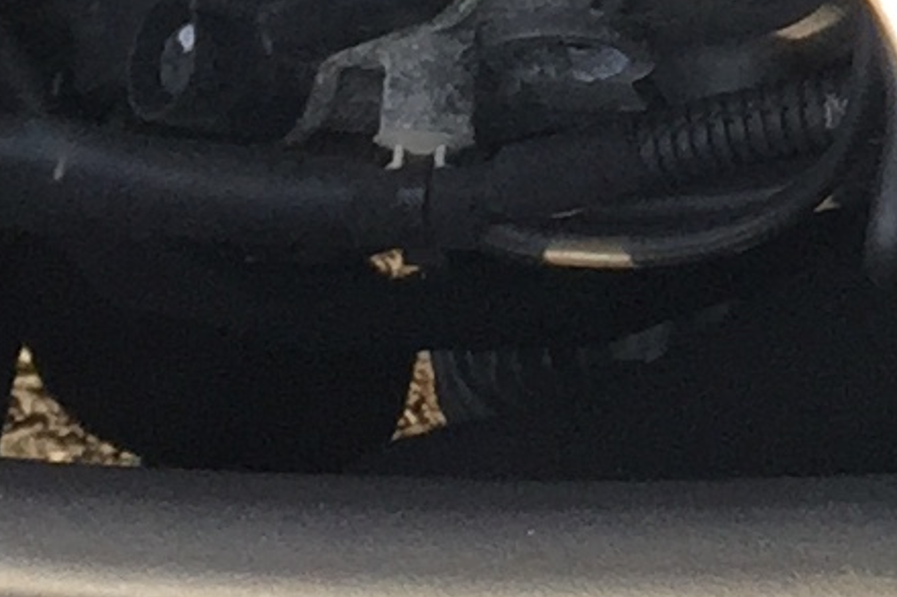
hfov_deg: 8.7
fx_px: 5579
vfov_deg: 5.8
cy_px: -1045
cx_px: 1796
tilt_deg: -65.7
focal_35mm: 224
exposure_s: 1/527
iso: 32
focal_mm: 4.15
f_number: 2.2
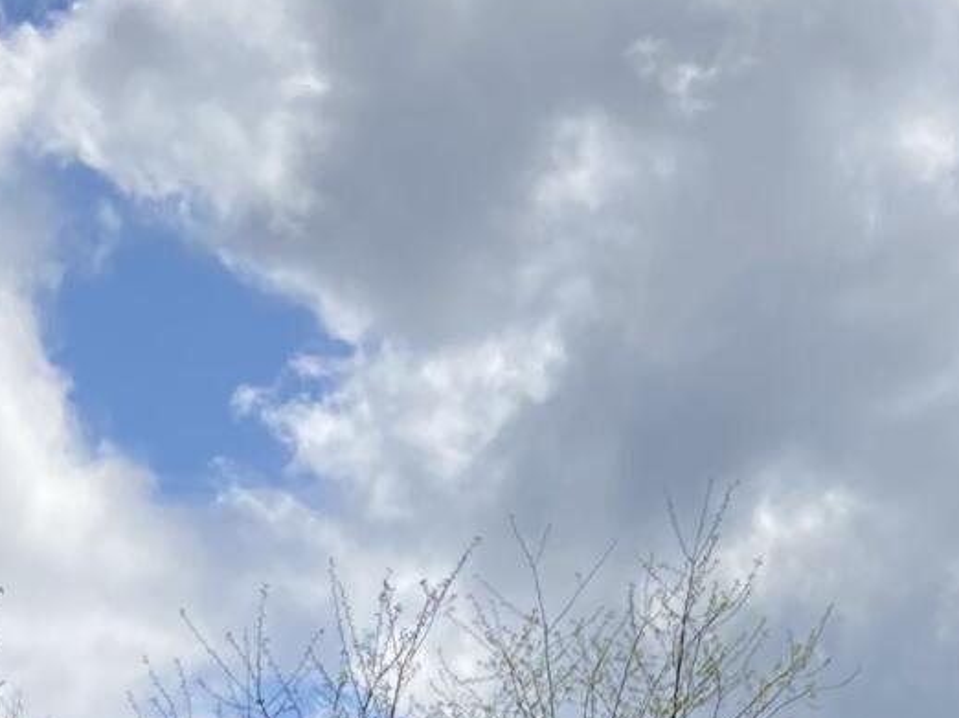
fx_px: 4458
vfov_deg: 8.7
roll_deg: +3.5
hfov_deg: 12.3
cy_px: 1429
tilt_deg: +8.5
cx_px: 303
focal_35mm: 161
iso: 20
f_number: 1.8
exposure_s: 1/2703
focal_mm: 3.99
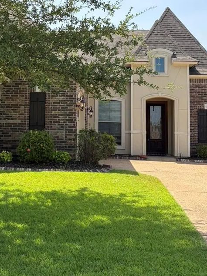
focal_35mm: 56
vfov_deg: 33.9
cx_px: 59
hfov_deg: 25.9
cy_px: 85
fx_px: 447
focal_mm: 5.96
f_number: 1.6
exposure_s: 1/2208
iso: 50
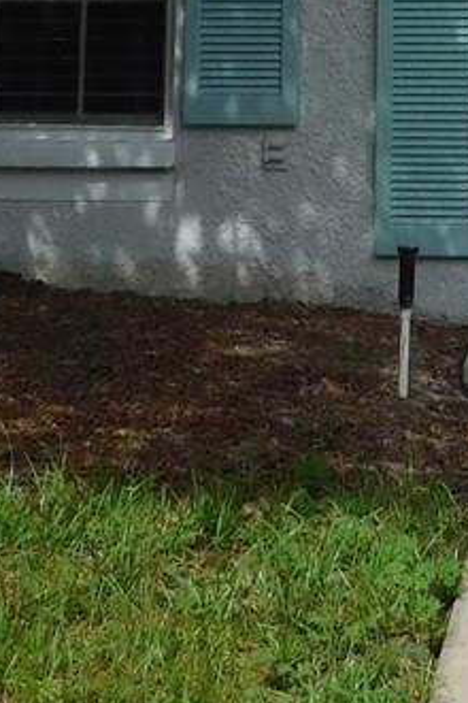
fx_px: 2262
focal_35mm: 116
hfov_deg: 11.7
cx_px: 496
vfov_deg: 15.4
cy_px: -520
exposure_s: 1/400
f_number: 6
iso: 125
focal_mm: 4
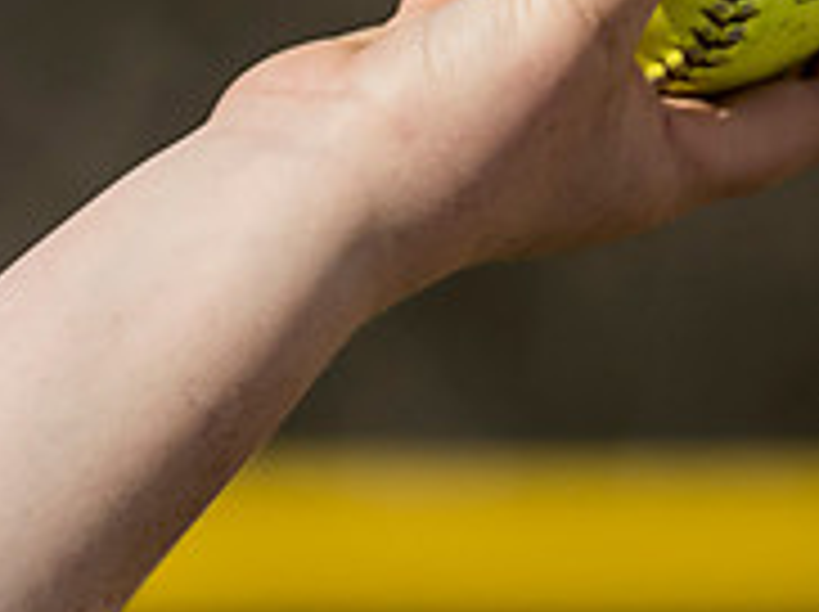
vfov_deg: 0.6
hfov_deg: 0.8
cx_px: 1466
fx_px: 57559
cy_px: 764
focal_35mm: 2436
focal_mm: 300
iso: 400
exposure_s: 1/2000
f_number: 6.3
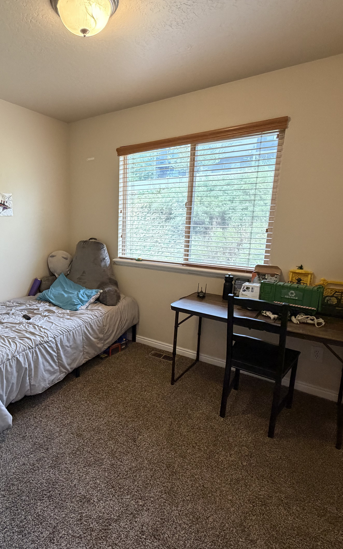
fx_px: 299
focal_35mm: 20
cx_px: 99
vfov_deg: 85.1
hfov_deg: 57.5
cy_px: 276
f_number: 2.2
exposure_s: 1/60
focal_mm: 2.22
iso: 400
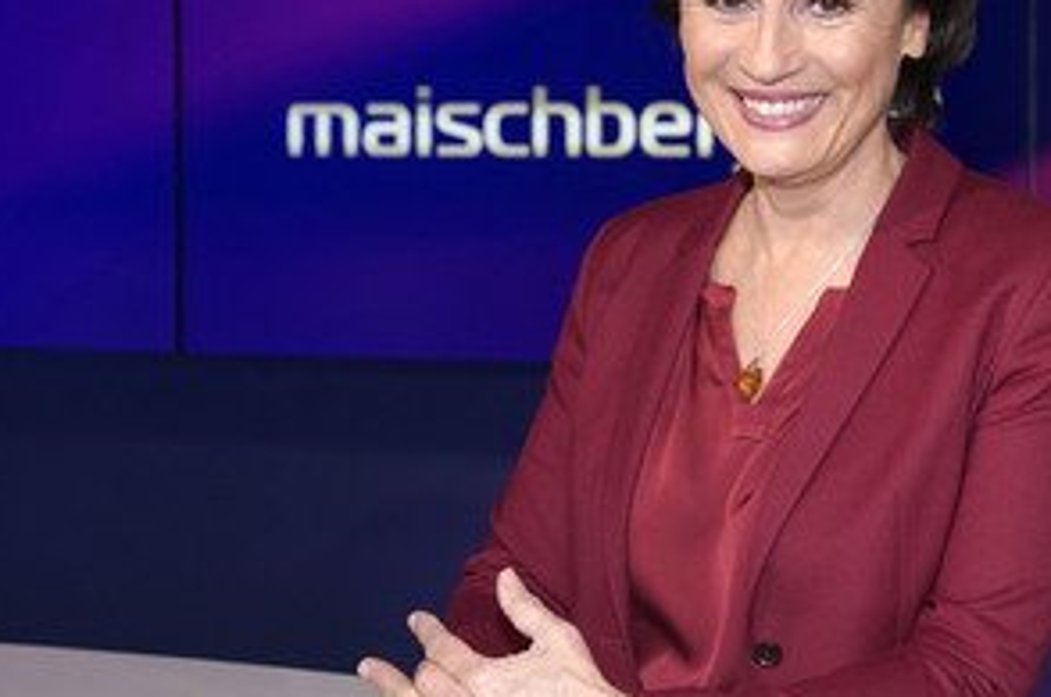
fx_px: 1836
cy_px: 297
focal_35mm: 63
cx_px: 670
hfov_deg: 31.8
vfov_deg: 21.5
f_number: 5
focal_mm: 41
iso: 1600
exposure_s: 1/200
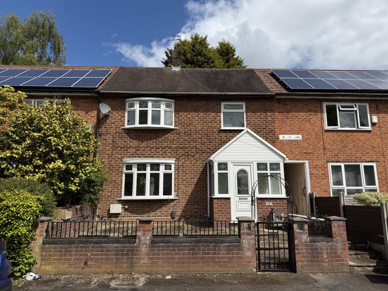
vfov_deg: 56.8
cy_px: 146
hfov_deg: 71.6
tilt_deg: +10.0
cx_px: 194
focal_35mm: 24
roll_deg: +0.3
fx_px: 269
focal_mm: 6.76
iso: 80
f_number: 1.78
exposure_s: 1/6711
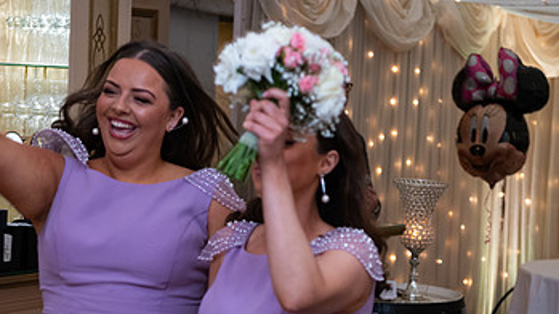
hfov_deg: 21.2
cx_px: 253
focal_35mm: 101
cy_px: 243
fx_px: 1496
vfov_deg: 11.9
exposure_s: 1/160
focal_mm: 58
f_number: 3.5
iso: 800
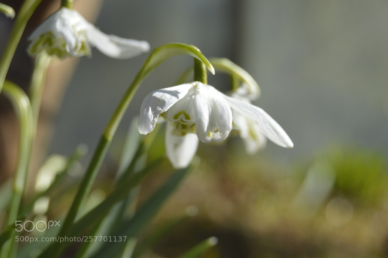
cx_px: 194
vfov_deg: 16.5
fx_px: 888
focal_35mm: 82
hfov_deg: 24.6
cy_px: 129
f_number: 8
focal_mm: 55
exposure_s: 1/250
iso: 100
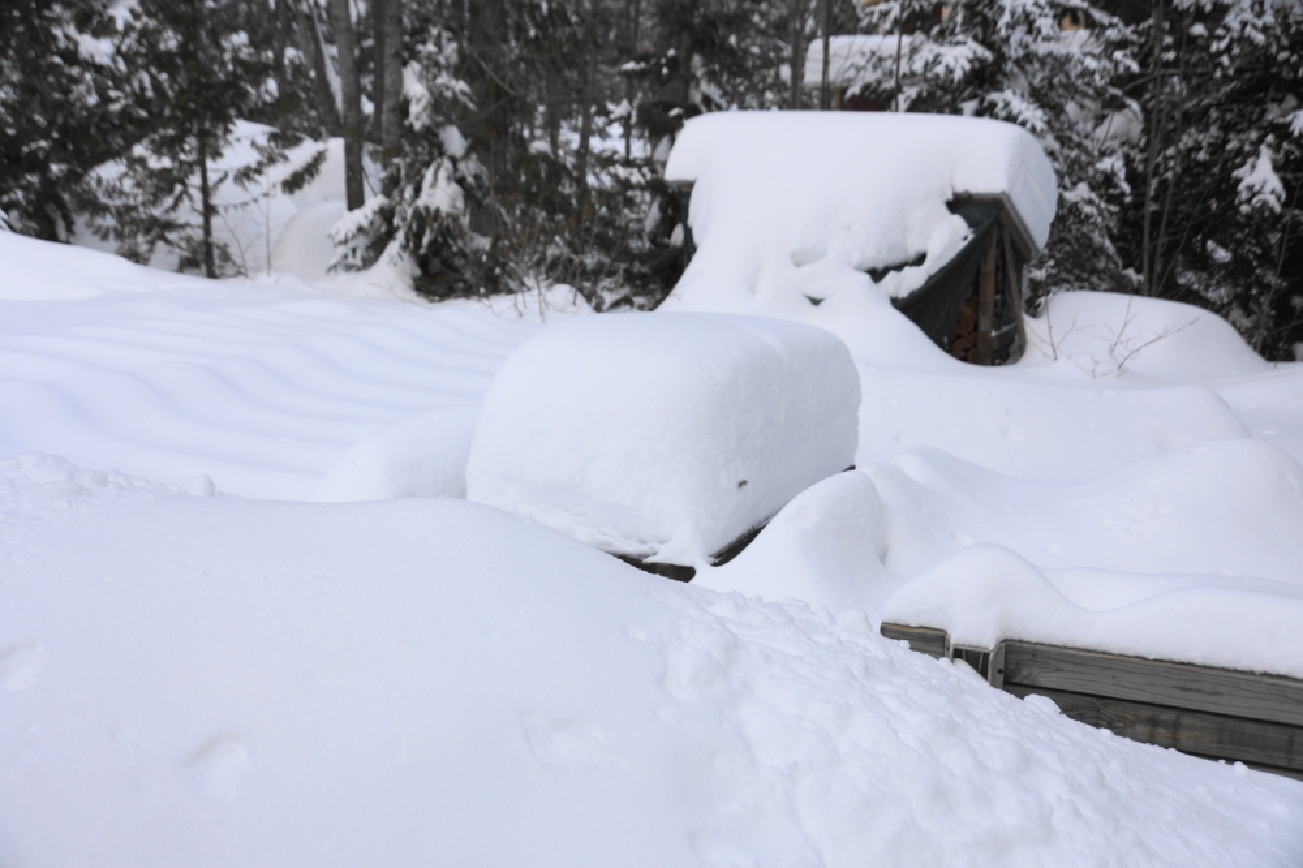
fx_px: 1520
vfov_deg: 31.9
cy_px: 434
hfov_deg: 46.4
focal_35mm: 42
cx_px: 652
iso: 100
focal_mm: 28
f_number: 5.6
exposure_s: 1/125
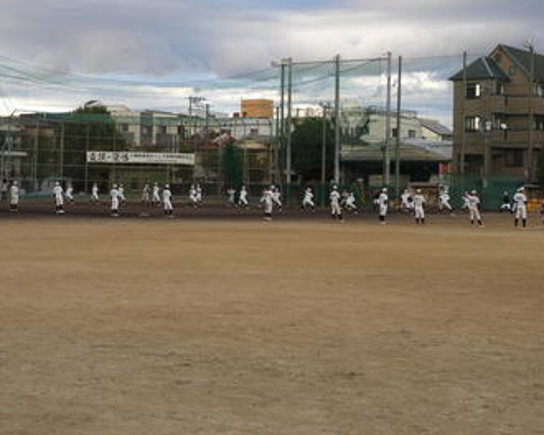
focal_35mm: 71
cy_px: 198
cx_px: 300
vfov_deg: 21.5
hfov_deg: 26.8
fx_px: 1143
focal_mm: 10.7
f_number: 4.2
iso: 100
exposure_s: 1/100
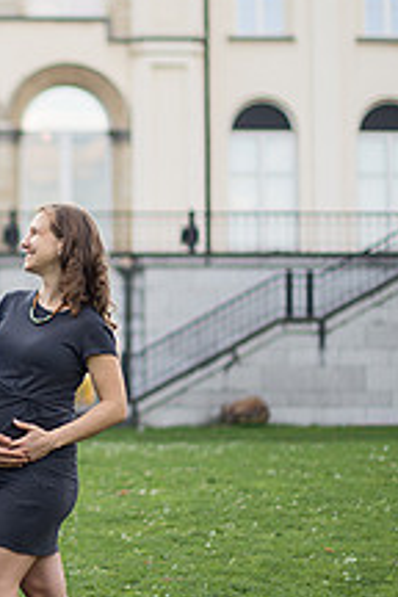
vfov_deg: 15.3
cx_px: -29
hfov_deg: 10.1
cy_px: 318
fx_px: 2222
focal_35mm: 134
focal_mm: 50
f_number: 1.4
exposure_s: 1/1250
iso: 100
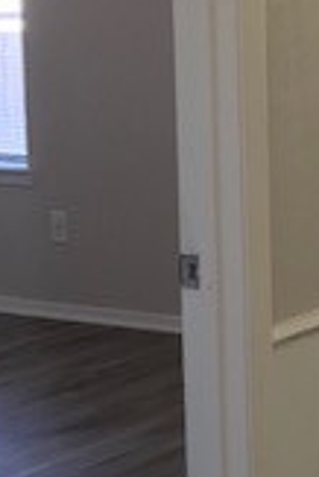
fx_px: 1512
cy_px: 170
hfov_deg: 10.9
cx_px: 664
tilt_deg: -6.2
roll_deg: +0.7
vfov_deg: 17.9
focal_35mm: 114
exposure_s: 1/30
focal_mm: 3.99
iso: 25
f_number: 1.8
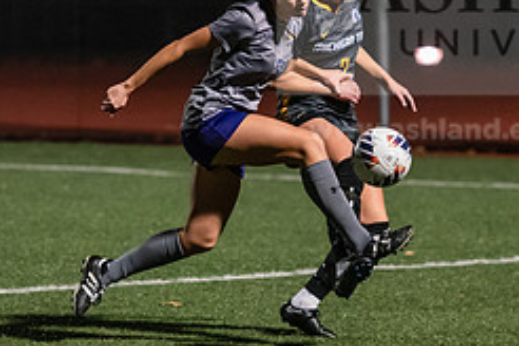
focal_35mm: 330
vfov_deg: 4.2
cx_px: 213
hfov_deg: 6.2
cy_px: 174
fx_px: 4757
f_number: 2.8
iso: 6400
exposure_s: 1/1000
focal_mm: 140
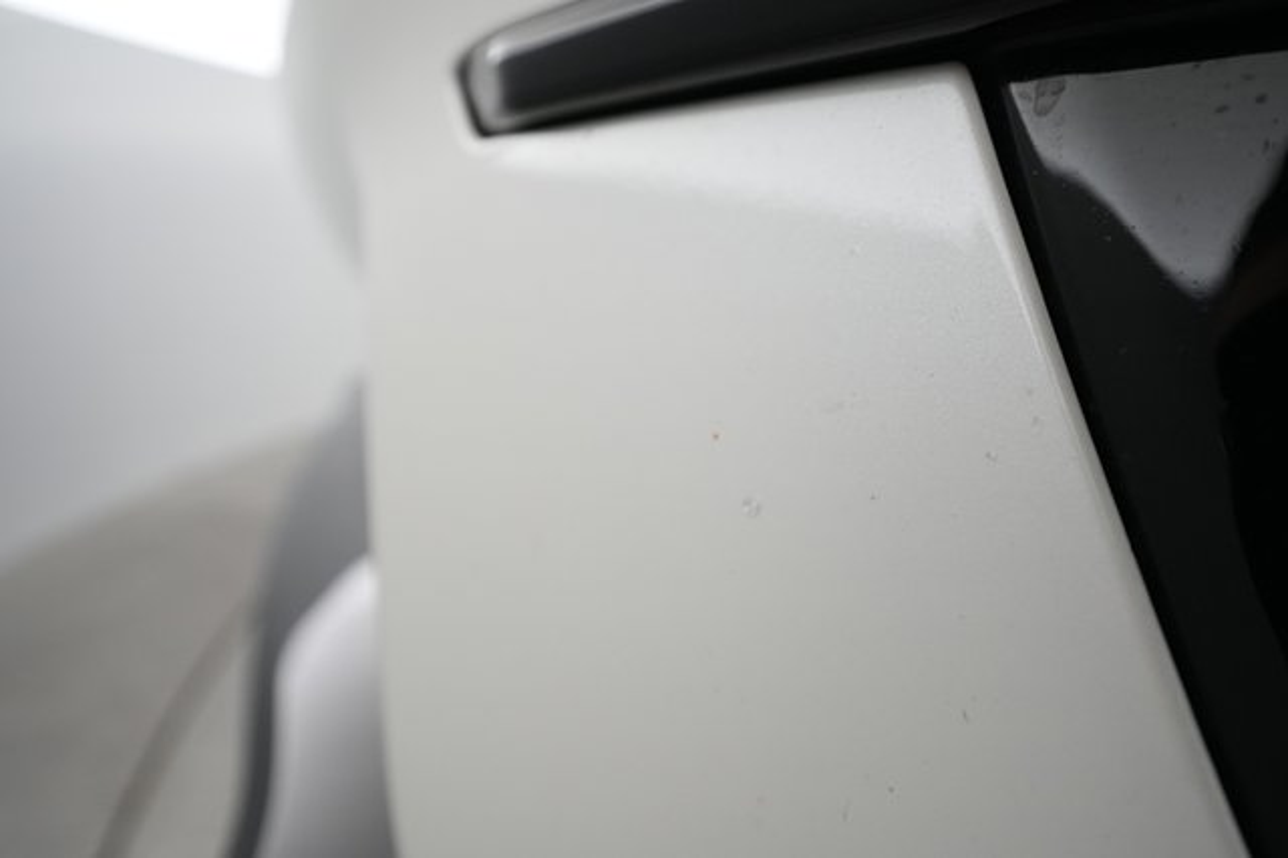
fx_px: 1001
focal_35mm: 28
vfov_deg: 46.4
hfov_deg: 65.5
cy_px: 429
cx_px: 644
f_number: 5.6
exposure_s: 1/80
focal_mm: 28
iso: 3200
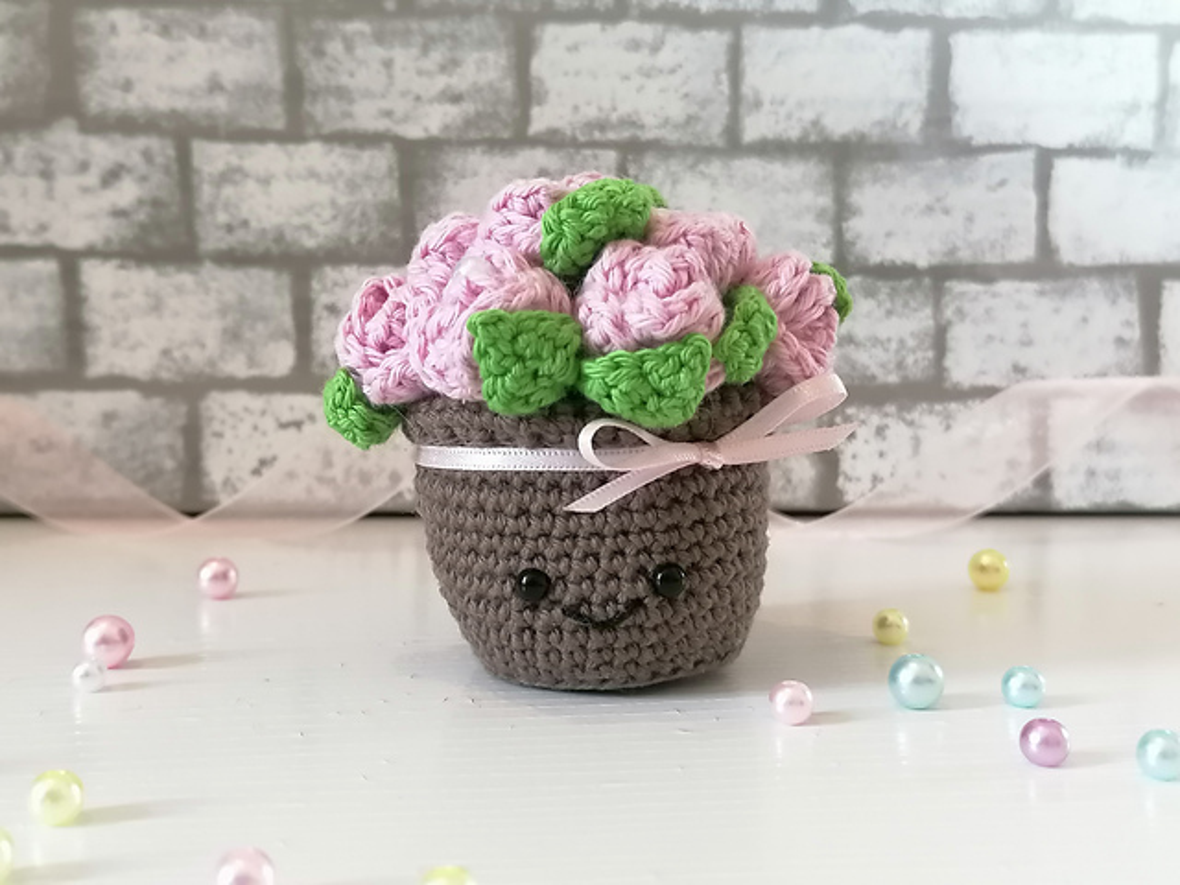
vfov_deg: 34.3
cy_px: 442
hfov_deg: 44.8
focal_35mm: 42
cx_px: 590
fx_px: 1432
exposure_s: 1/33.3
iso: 160
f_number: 1.8
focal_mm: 4.75
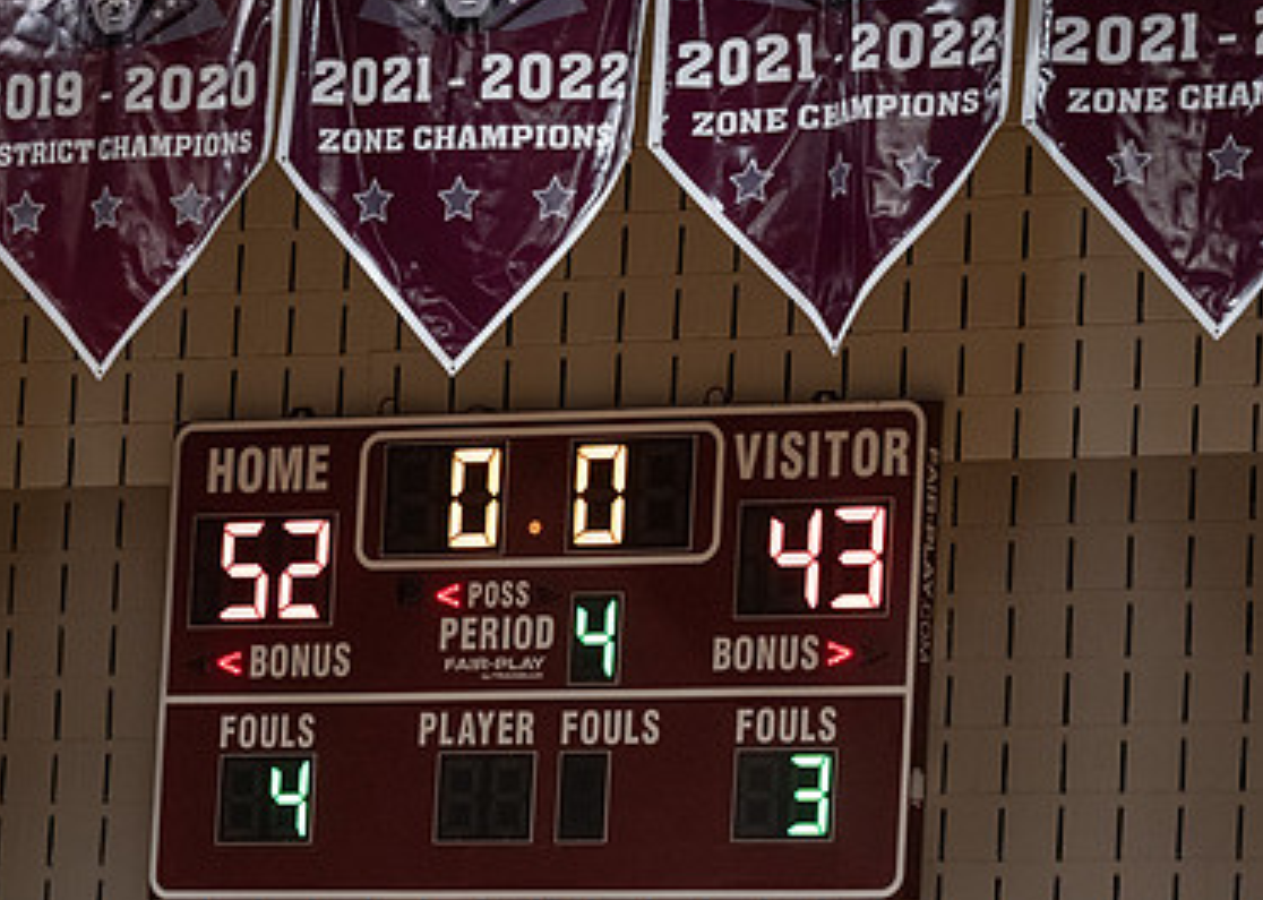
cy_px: 649
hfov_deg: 7.4
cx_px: 421
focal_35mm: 273
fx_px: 9784
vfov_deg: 5.3
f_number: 2.8
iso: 1600
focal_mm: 167
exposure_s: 1/500
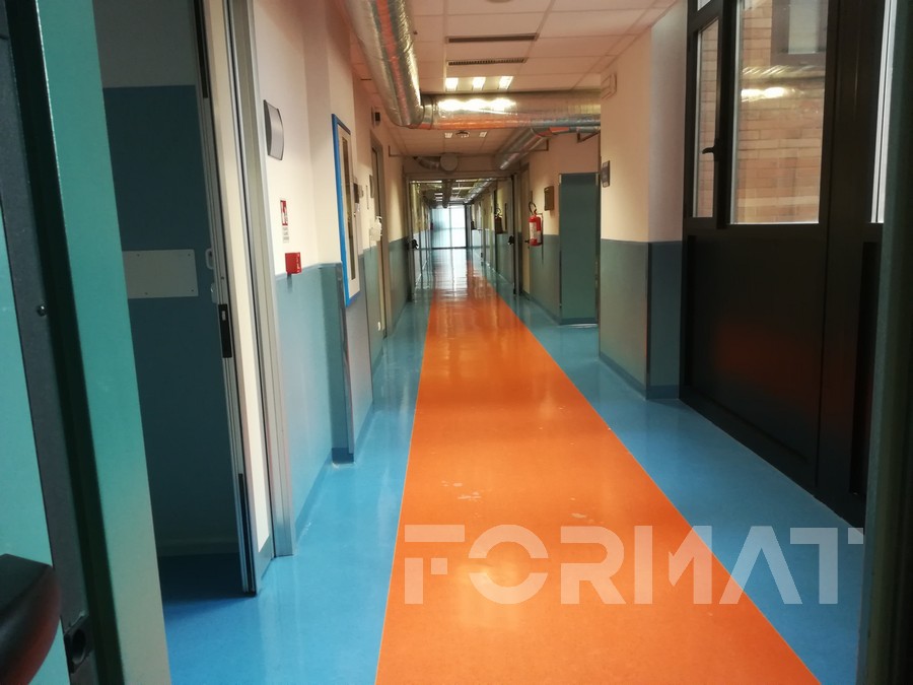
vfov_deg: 53.1
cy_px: 342
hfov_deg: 67.3
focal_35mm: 26
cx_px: 456
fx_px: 686
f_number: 2.2
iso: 250
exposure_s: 1/33.3
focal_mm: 3.83
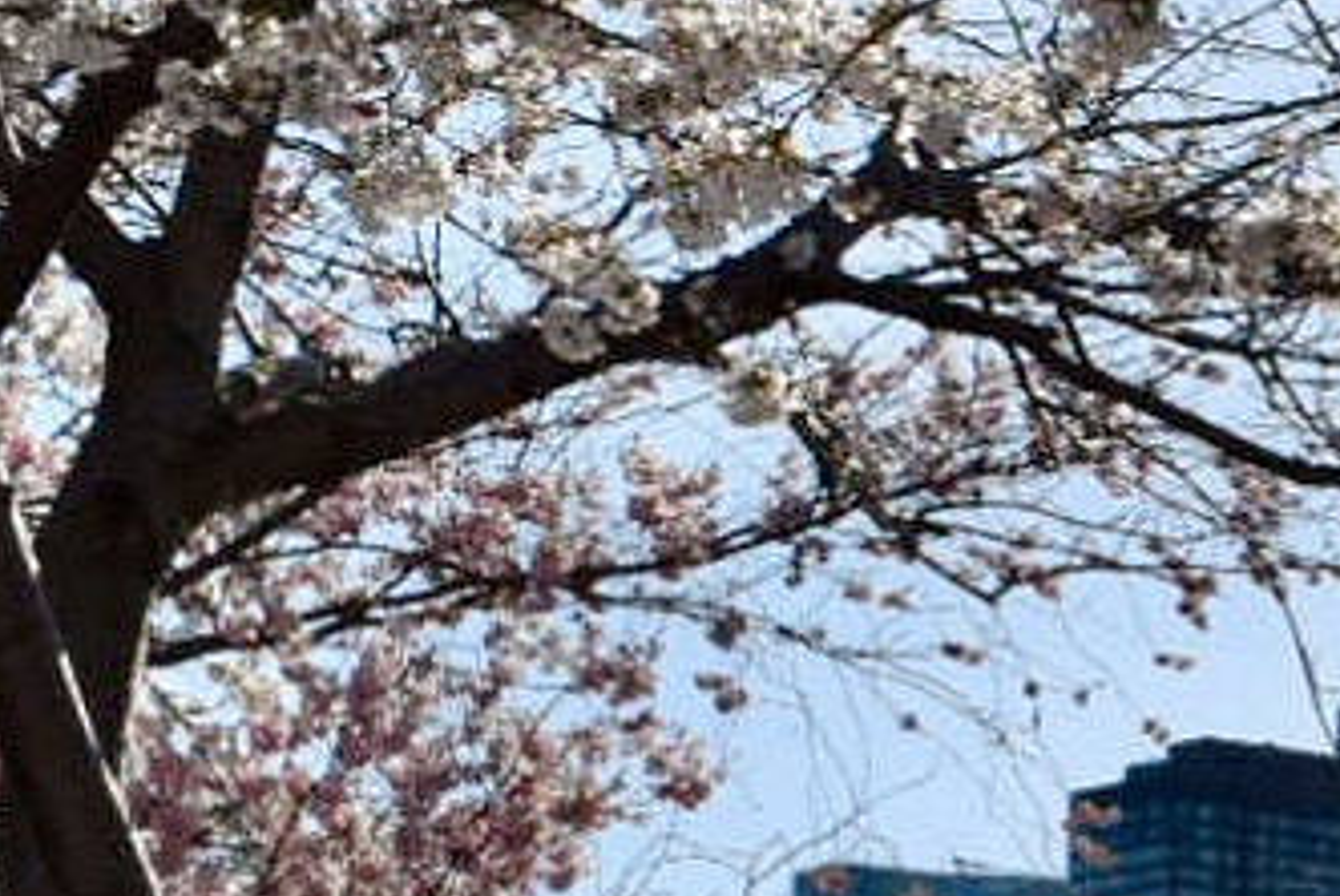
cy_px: 1007
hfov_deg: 14.1
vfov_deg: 10.4
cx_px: 2377
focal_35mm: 130
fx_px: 4843
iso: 100
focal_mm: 18
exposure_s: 1/200
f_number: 14
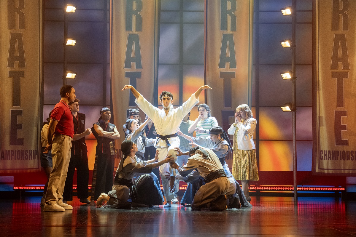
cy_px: 118
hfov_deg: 28.8
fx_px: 692
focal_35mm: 70
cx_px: 178
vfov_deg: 19.5
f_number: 6.3
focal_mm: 70
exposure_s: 1/400
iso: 3200
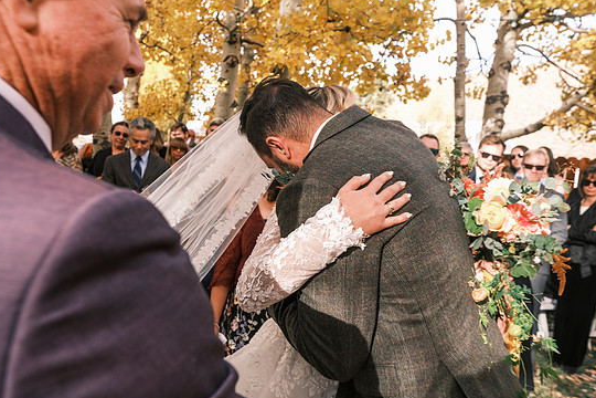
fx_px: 480
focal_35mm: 29
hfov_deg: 63.6
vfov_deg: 45.0
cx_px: 308
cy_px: 204
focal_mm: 18
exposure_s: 1/125
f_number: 4
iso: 160
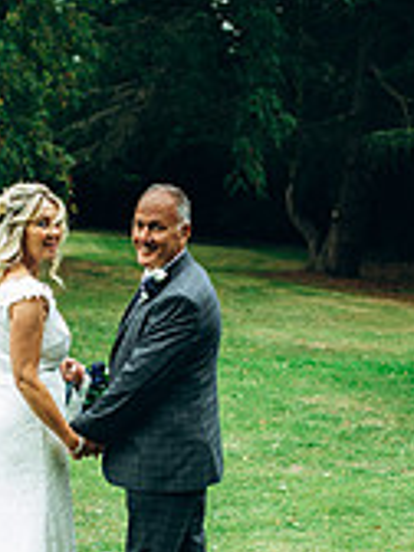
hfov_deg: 16.3
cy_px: 414
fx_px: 1435
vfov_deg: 21.6
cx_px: 110
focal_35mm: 90
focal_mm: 35
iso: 200
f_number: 2.2
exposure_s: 1/250
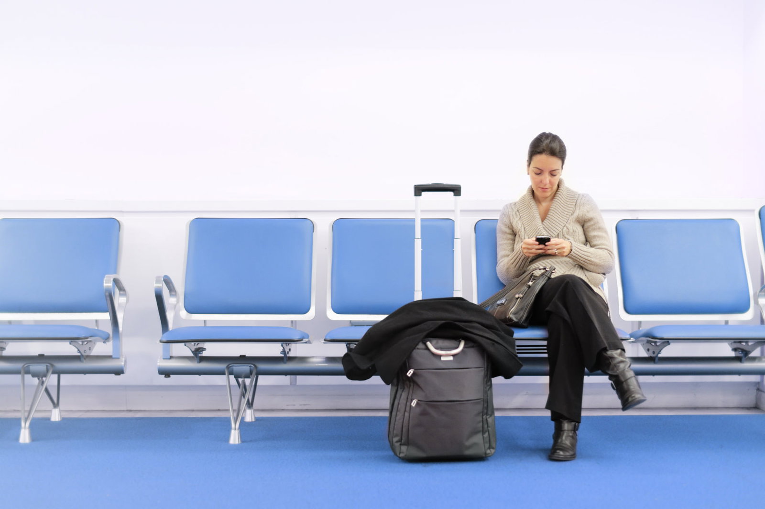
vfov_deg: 26.9
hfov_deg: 39.6
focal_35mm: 50
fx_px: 1062
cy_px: 254
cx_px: 382
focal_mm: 50
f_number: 2.2
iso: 800
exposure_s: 1/125
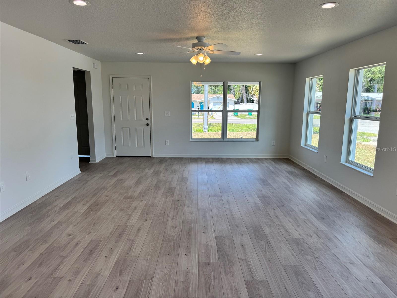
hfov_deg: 71.6
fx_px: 275
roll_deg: -0.9
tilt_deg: -9.8
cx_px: 198
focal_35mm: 24
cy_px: 149
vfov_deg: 56.8
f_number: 1.78
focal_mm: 6.76
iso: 80
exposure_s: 1/376
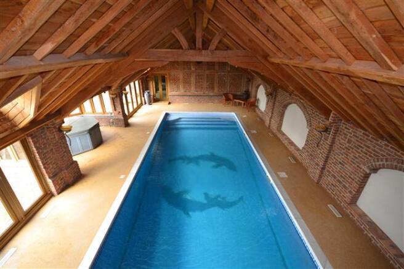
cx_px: 202
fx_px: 185
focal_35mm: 16
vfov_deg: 72.0
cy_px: 134
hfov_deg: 95.0
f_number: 8
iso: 200
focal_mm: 11
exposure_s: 1/6
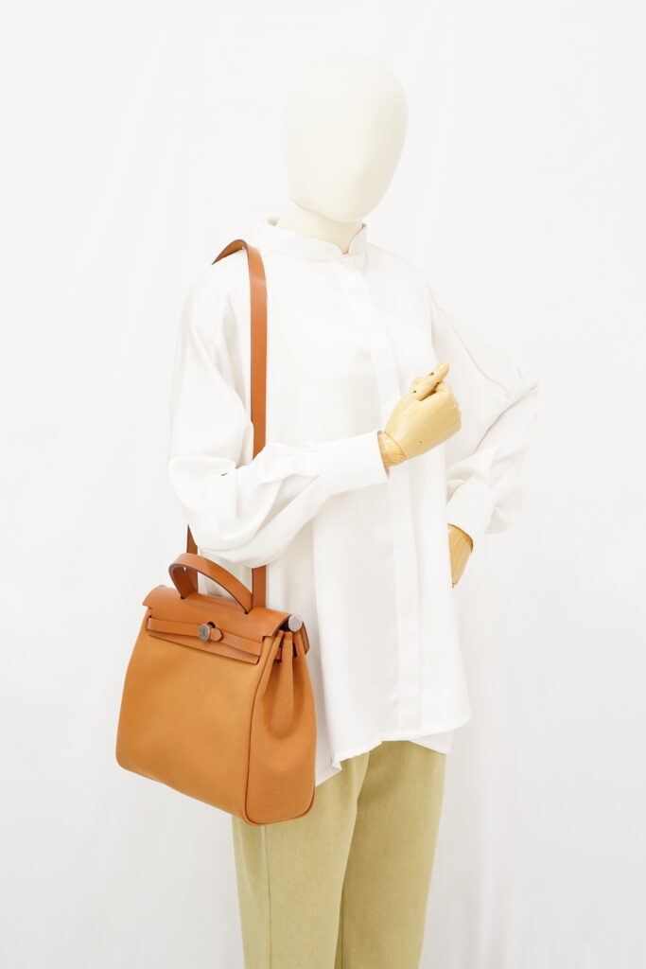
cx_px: 323
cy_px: 484
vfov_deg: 39.6
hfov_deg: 27.0
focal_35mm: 50
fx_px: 1345
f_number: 6.3
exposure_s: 1/8
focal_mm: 50
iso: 640
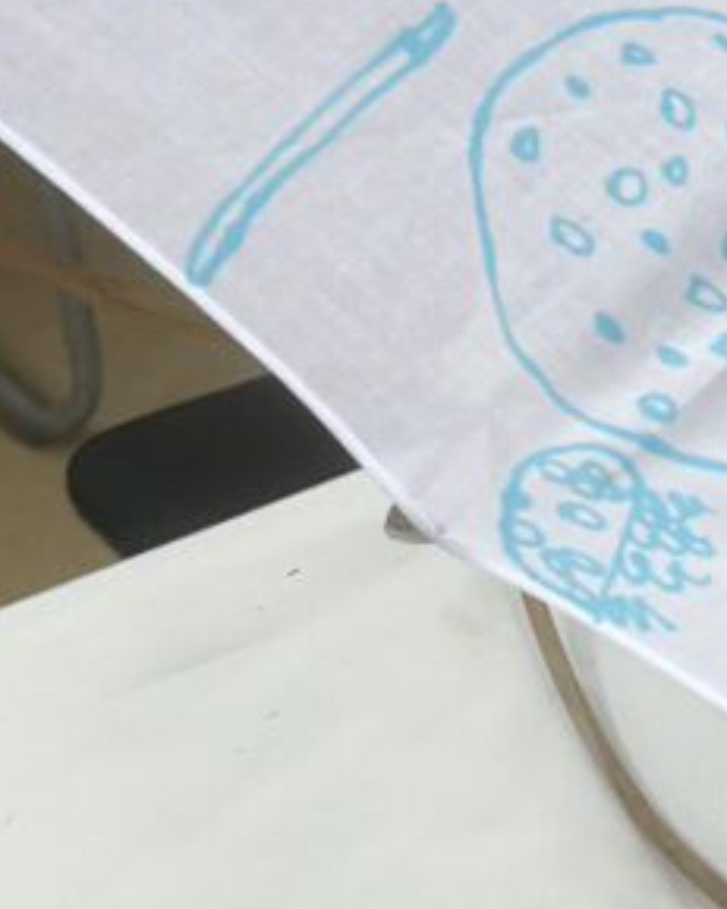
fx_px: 2422
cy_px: 107
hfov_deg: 16.0
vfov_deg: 20.9
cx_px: 1013
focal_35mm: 90
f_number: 1.6
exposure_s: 1/100
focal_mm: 5.96
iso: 40
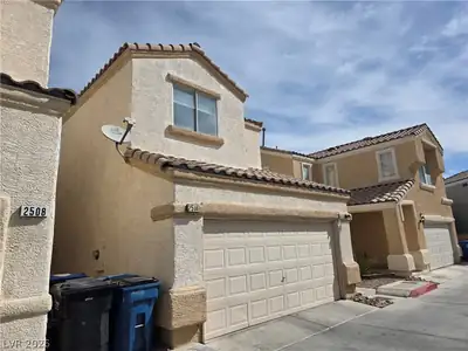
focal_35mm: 23
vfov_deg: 58.9
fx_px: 311
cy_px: 176
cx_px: 234
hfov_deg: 73.9
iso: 50
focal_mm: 6.3
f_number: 1.7
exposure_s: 1/7944
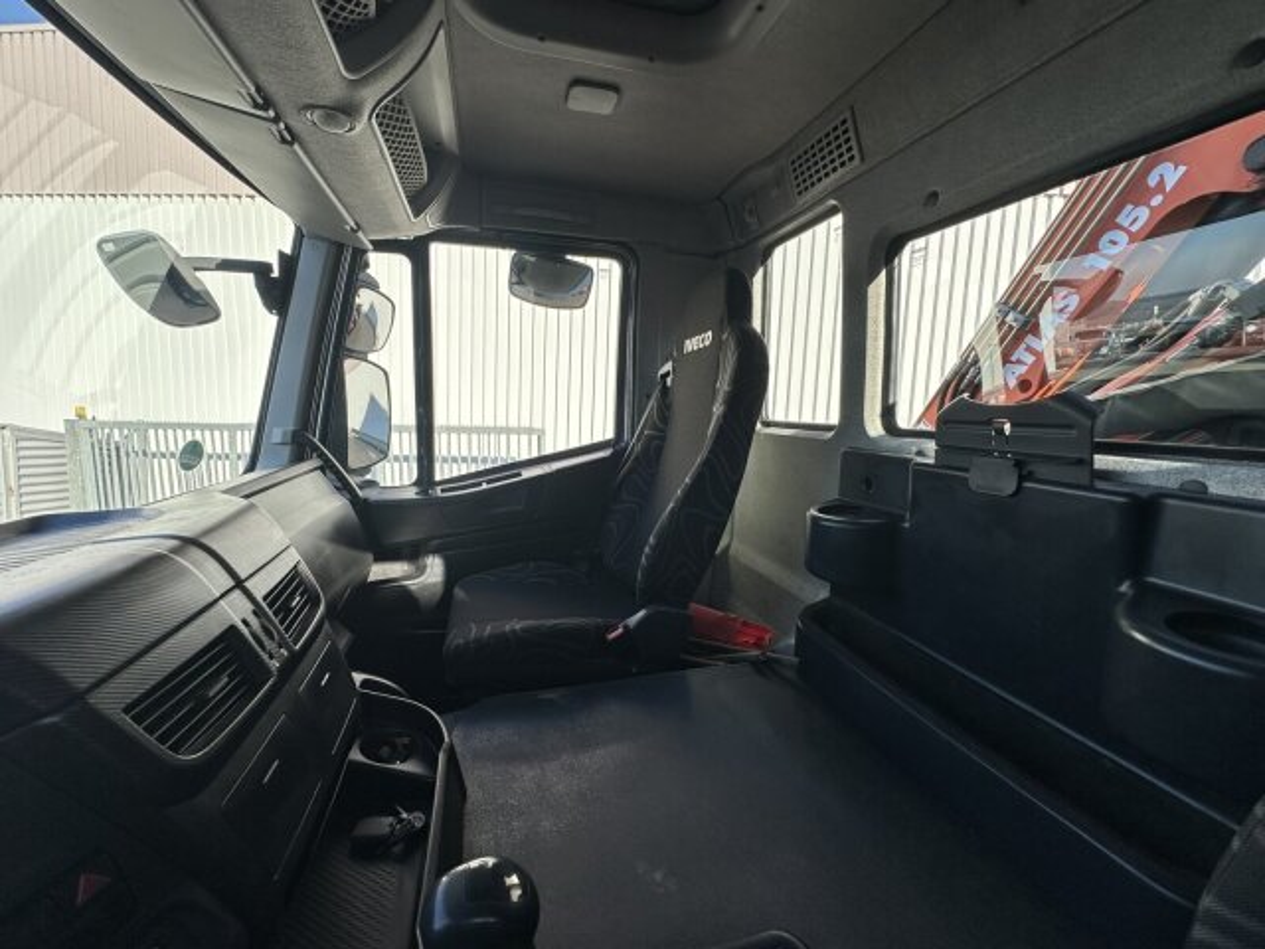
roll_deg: -1.8
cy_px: 474
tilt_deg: -6.7
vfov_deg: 85.7
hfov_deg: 102.1
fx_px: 512
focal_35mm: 14
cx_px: 632
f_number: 2.2
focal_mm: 2.22
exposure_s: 1/403
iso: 40
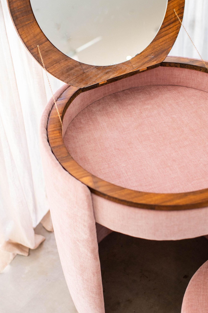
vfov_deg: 43.6
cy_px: 144
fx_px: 390
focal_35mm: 45
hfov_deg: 29.8
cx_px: 117
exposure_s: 1/125
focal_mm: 35
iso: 1600
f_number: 2.8
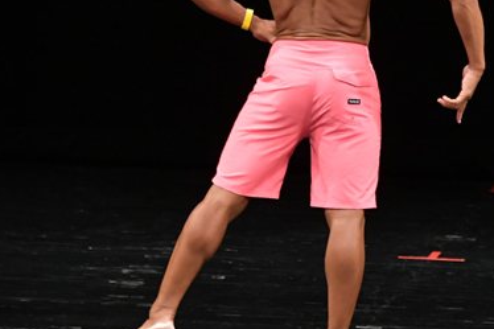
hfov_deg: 3.5
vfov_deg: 2.3
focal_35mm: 590
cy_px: 63
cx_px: 285
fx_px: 8092
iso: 3200
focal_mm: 190
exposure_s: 1/400
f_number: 5.6
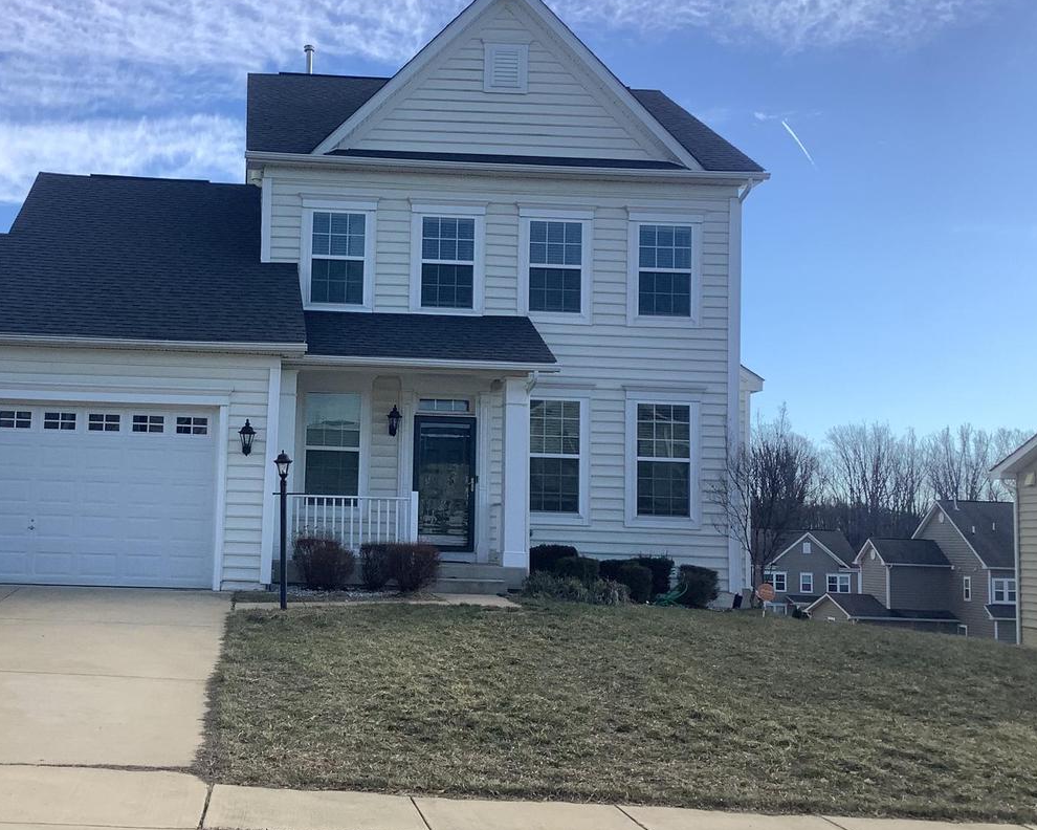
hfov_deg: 41.2
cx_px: 312
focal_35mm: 44
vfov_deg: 34.1
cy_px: 403
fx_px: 1350
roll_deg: -1.9
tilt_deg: +5.3
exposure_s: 1/876
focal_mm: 3.3
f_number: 2.4
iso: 25
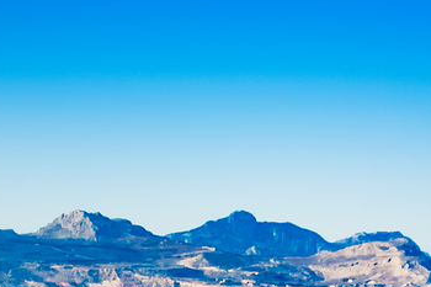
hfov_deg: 7.1
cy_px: 857
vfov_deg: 4.5
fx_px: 3482
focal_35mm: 291
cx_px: 225
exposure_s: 1/800
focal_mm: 32
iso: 160
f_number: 4
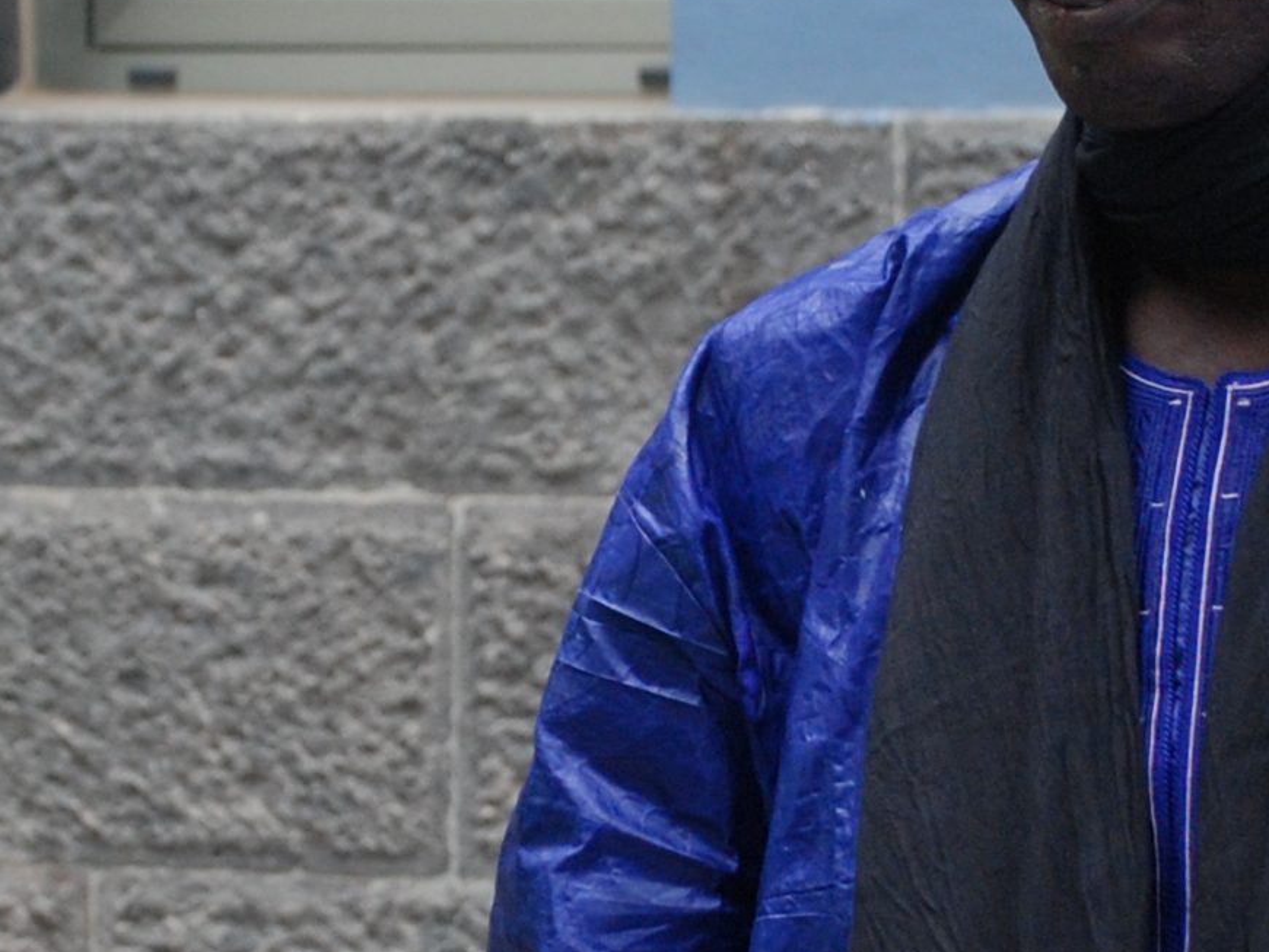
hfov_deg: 7.7
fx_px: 9424
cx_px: 595
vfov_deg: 5.8
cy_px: 586
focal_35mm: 257
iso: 320
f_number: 4.5
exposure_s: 1/320
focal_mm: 40
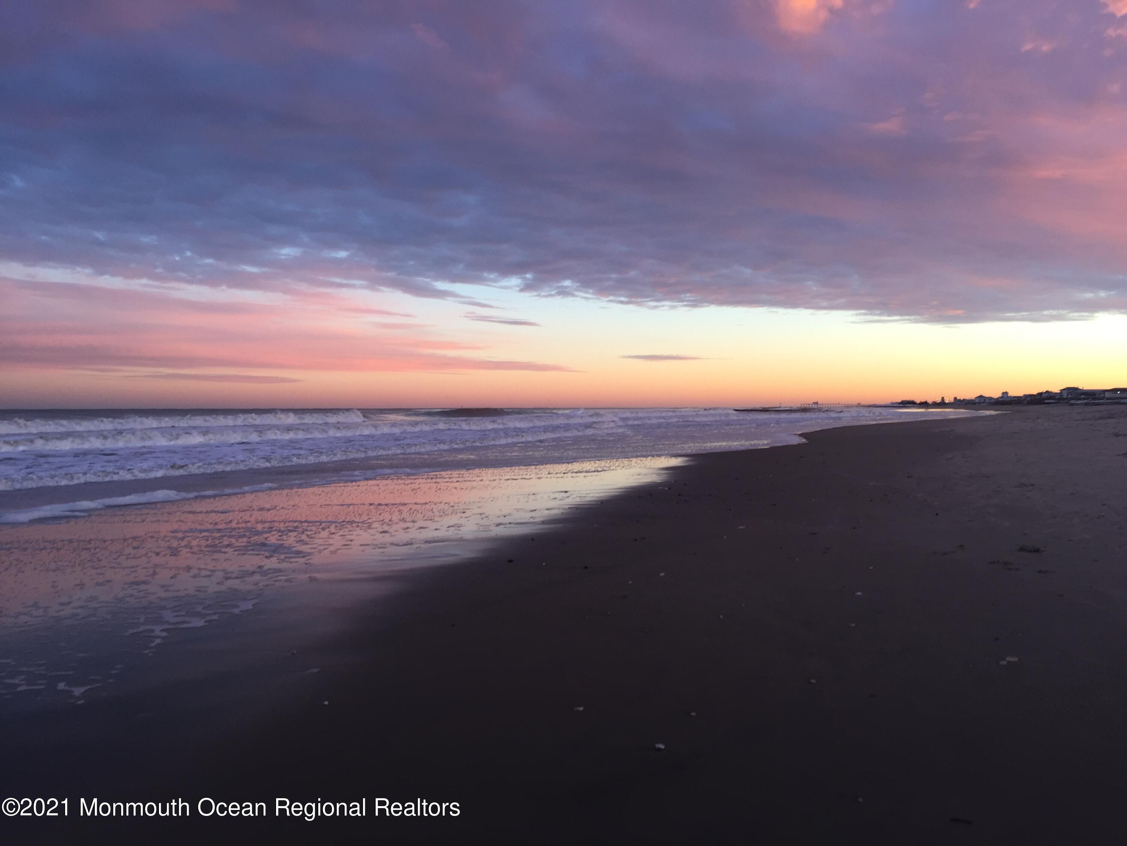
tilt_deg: -1.3
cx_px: 564
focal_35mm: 29
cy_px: 423
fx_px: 944
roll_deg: +0.6
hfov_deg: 61.7
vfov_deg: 48.2
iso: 32
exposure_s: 1/60
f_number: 2.2
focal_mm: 4.15
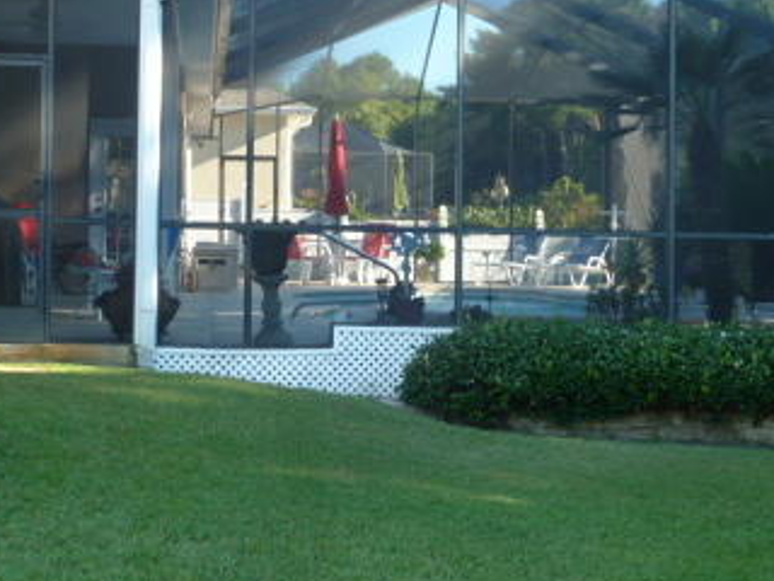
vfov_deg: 22.9
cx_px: 392
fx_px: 1431
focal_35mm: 64
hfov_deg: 30.3
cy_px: 228
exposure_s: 1/50
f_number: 3.5
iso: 80
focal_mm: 5.3
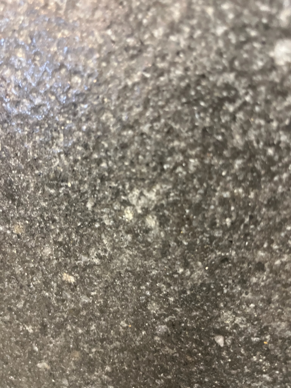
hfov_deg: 53.1
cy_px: 194
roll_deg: +5.0
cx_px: 146
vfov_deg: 67.3
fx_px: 291
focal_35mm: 26
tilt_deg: -25.8
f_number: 1.6
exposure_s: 1/33
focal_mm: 5.1
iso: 500
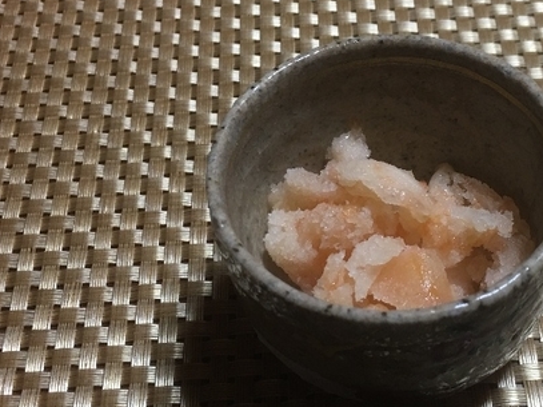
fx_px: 894
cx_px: 387
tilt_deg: -54.0
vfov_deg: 25.6
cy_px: 242
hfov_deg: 33.3
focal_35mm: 57
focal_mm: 4.15
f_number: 2.2
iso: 40
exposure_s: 1/15
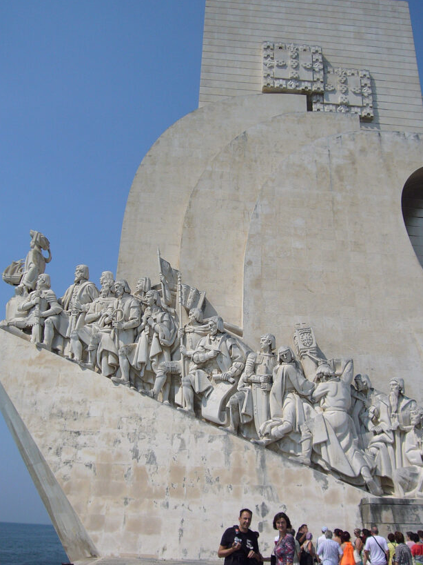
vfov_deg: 52.6
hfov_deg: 40.6
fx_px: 570
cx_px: 233
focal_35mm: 35
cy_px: 289
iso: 80
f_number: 5.6
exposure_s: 1/800
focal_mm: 4.6
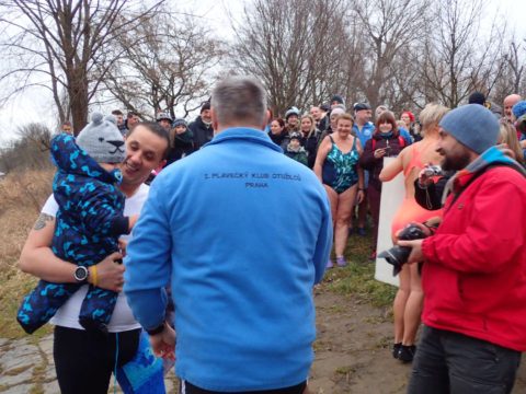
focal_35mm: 38
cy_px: 197
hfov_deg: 49.0
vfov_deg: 37.7
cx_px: 263
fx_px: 577
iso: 320
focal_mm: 6.86
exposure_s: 1/40
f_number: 2.7
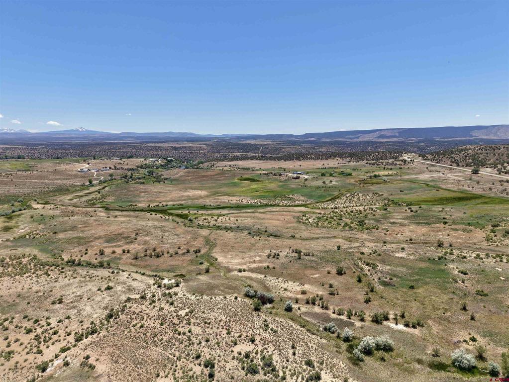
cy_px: 191
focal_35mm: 24
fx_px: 353
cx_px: 254
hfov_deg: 71.6
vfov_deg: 56.8
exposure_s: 1/3200
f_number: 1.8
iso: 100
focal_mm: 8.67
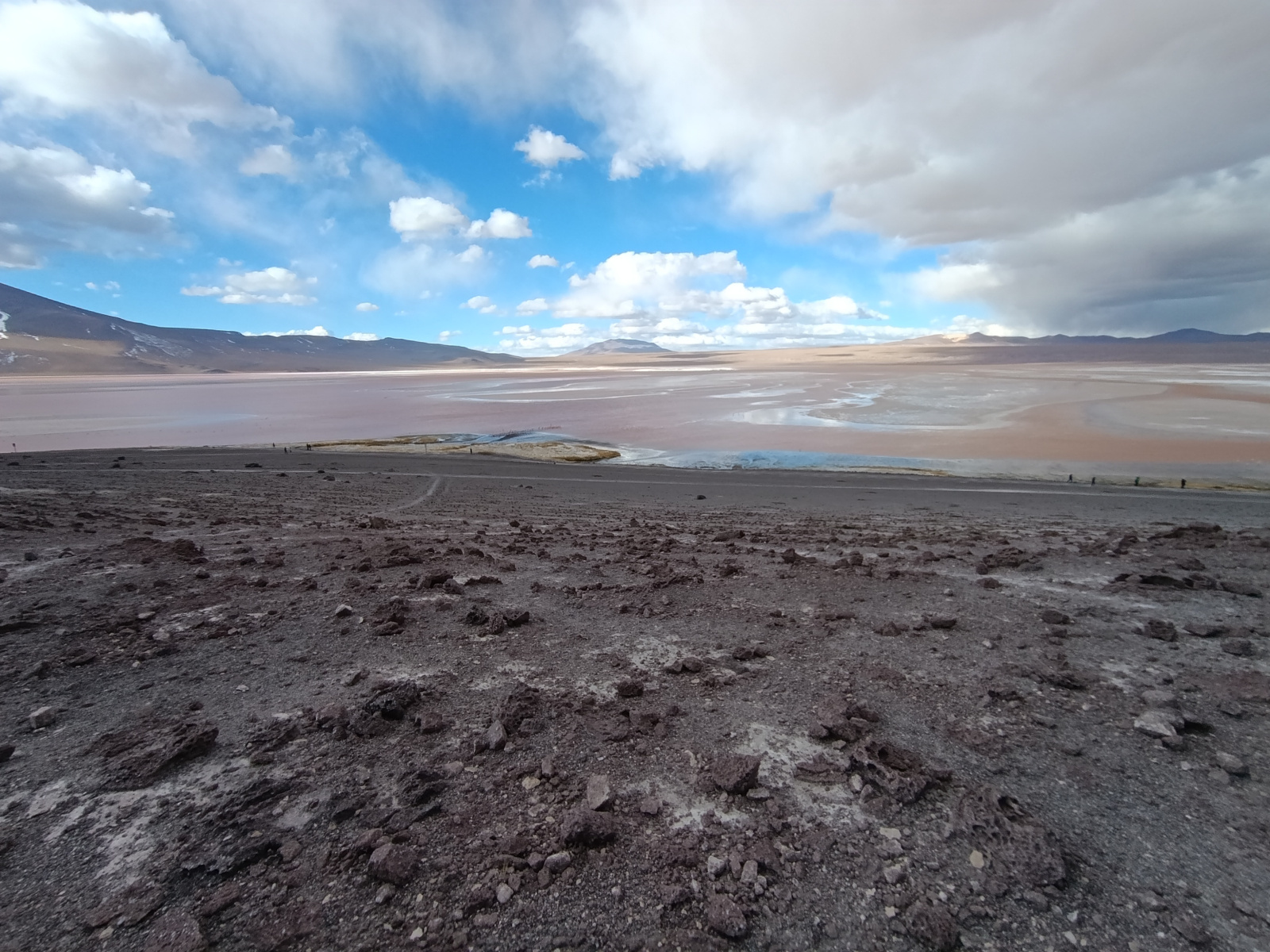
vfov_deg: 78.1
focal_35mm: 16
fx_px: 587
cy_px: 476
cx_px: 635
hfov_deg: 94.5
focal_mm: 1.65
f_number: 2.2
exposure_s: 1/617
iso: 50
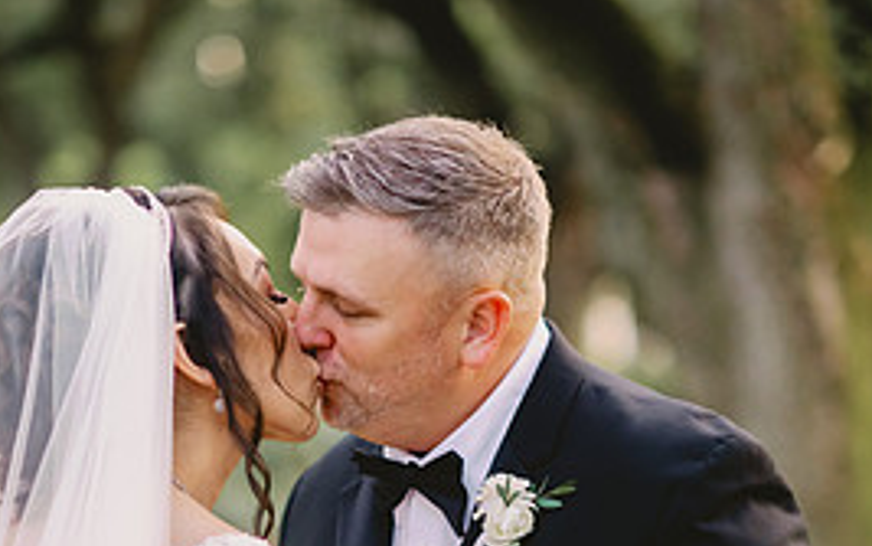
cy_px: 696
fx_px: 3470
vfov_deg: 8.9
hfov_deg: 14.3
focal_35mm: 146
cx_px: 389
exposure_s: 1/400
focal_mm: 85
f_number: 2
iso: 1250
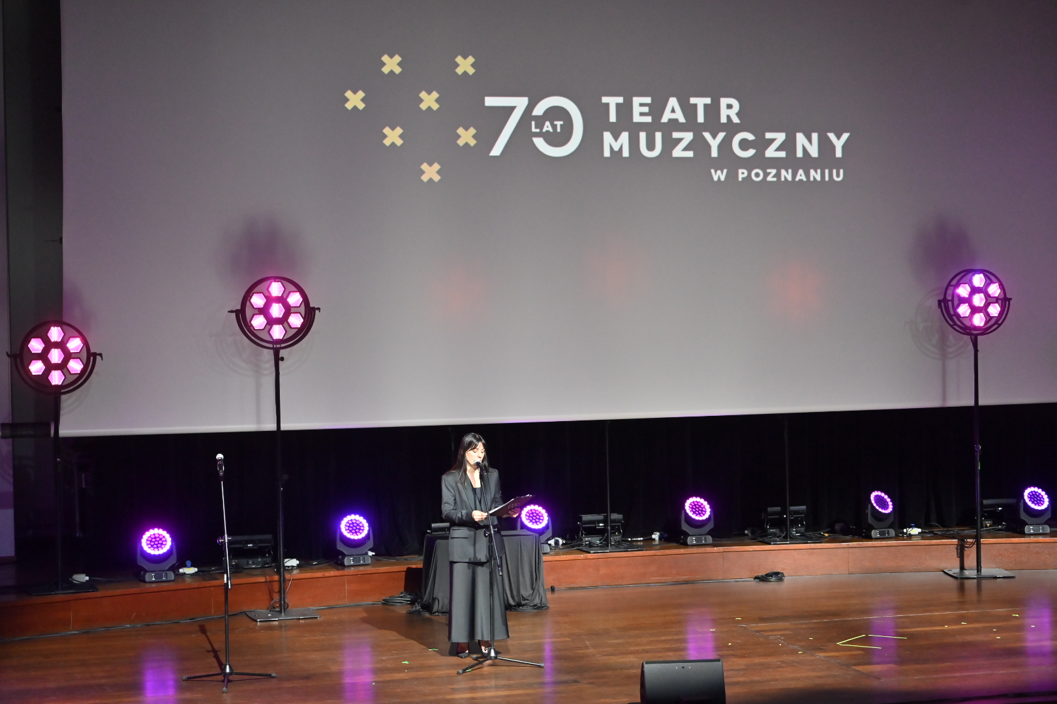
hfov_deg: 28.8
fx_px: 2055
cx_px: 528
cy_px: 352
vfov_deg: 19.5
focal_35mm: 70
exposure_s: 1/250
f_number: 2.8
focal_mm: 70
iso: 3200
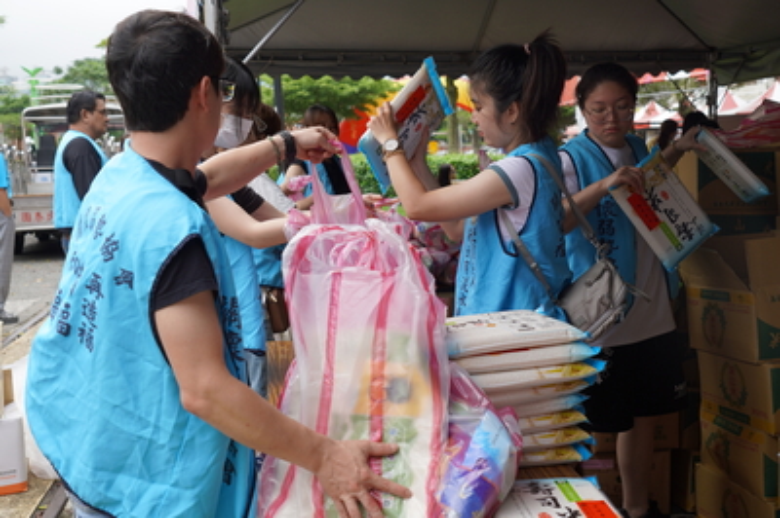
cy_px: 259
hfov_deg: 46.4
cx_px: 390
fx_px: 909
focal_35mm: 42
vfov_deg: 31.8
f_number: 4.5
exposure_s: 1/320
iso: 100
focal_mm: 28
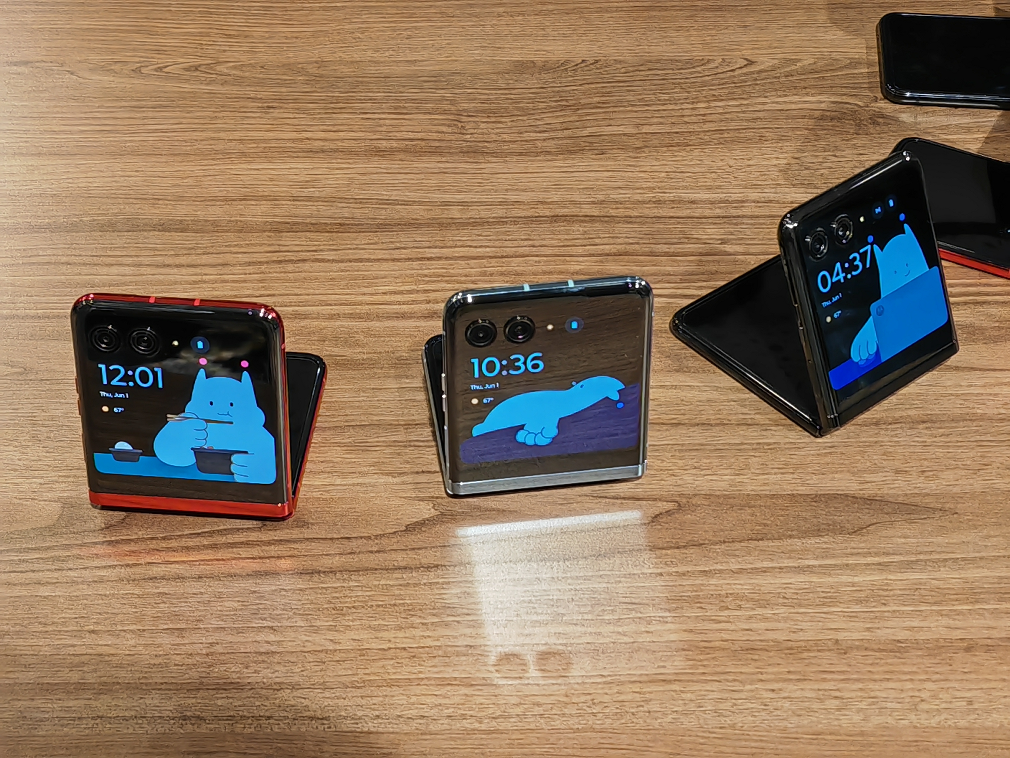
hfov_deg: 27.8
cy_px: 379
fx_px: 2042
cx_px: 505
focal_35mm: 70
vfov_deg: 21.0
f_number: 1.8
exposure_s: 1/100
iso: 462
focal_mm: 5.53
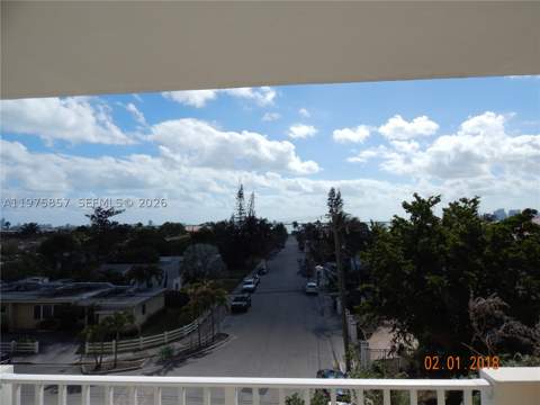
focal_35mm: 23
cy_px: 202
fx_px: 359
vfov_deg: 58.9
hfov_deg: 73.9
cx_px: 270
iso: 125
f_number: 6
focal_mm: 4
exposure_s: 1/1000
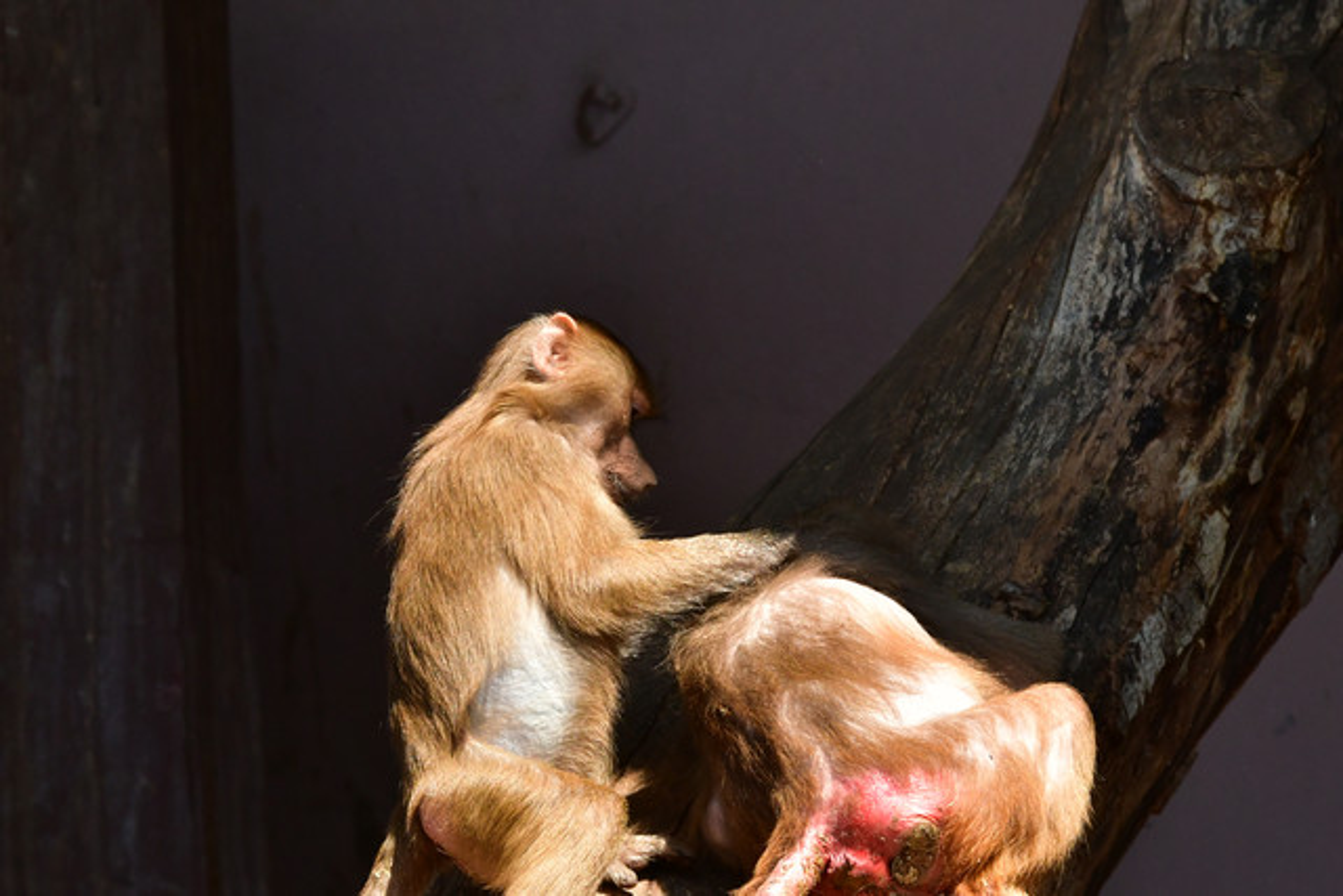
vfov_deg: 3.7
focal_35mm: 370
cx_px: 672
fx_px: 13805
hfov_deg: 5.6
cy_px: 448
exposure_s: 1/2500
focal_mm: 185
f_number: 7.1
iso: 1000
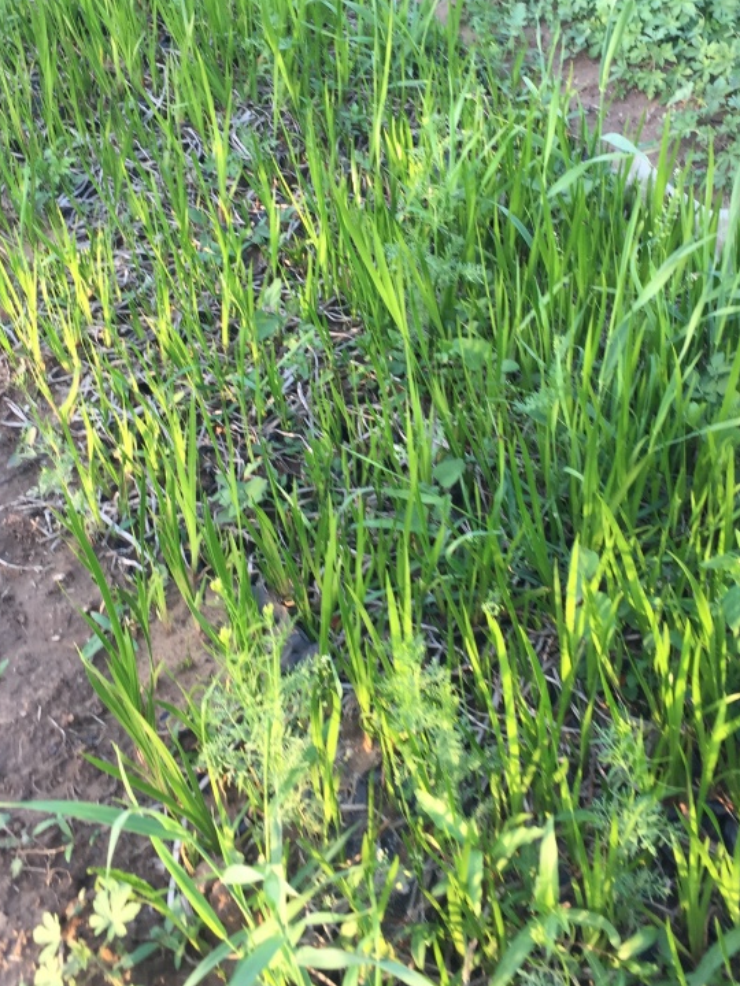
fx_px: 1226
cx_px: 396
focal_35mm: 43
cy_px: 412
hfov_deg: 33.6
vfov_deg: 43.7
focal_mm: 4.15
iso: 40
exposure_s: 1/100
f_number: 2.2
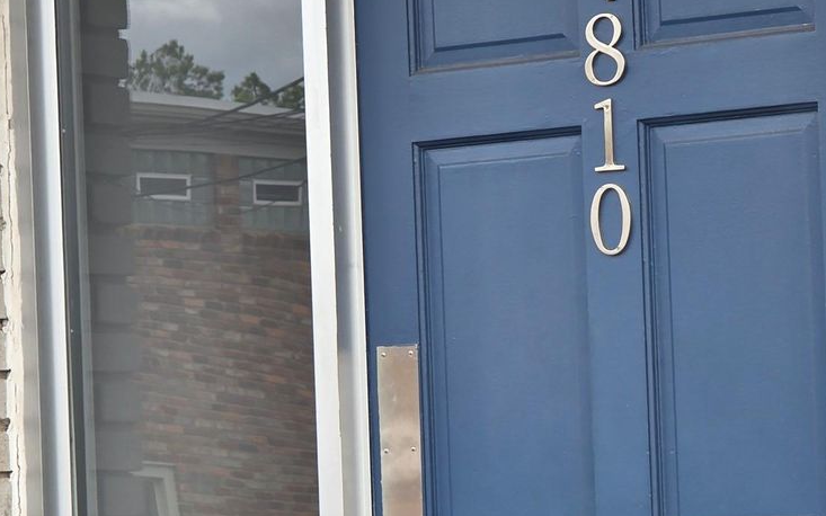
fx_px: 5110
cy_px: 431
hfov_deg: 9.2
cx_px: 563
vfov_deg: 5.8
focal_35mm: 227
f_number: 3.4
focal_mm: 18.6
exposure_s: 1/120
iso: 40
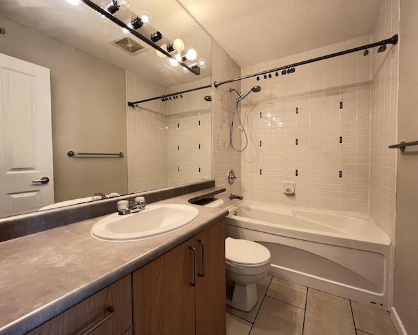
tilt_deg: -2.5
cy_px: 166
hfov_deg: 100.6
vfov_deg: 88.0
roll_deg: +0.4
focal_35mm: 14
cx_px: 218
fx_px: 173
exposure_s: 1/60
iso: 500
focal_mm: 1.57
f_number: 1.8
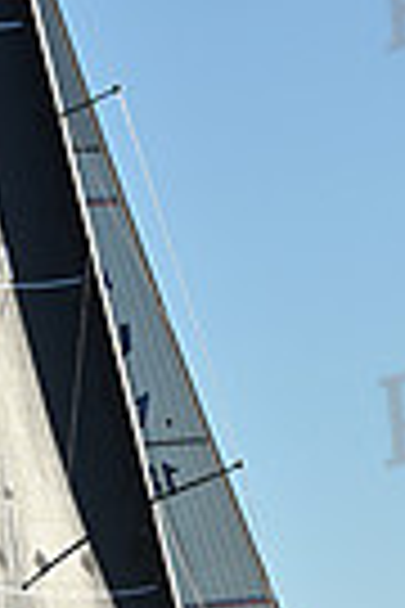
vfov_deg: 6.8
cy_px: 649
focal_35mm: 301
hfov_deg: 4.6
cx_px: 146
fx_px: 5079
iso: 320
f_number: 7.1
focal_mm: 70
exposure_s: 1/1250
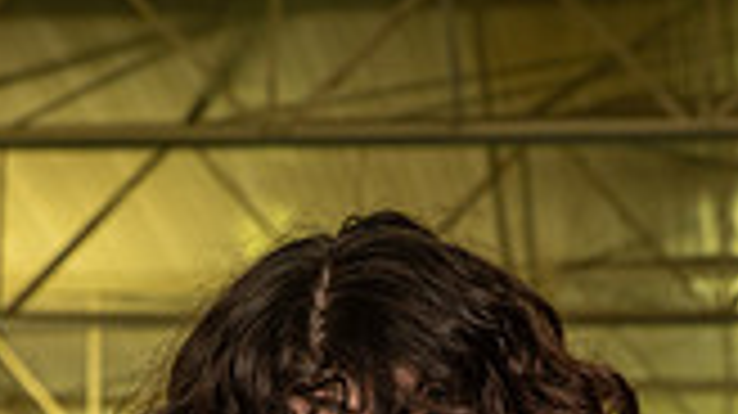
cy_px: 963
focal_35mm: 167
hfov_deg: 12.9
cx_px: 364
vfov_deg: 6.9
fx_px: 3266
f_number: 7.1
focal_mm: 58
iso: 500
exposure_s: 1/250
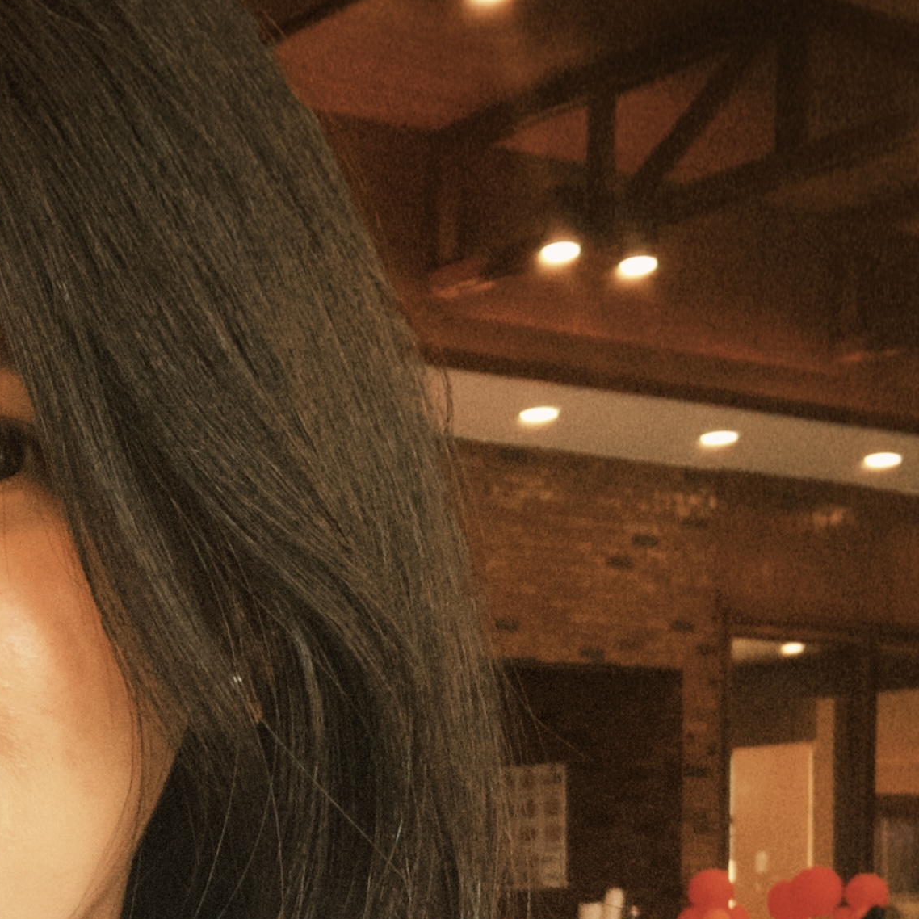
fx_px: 2163
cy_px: 988
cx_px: -321
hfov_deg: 21.4
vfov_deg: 22.7
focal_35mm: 72
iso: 50
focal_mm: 2.71
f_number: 2.2
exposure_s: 1/121
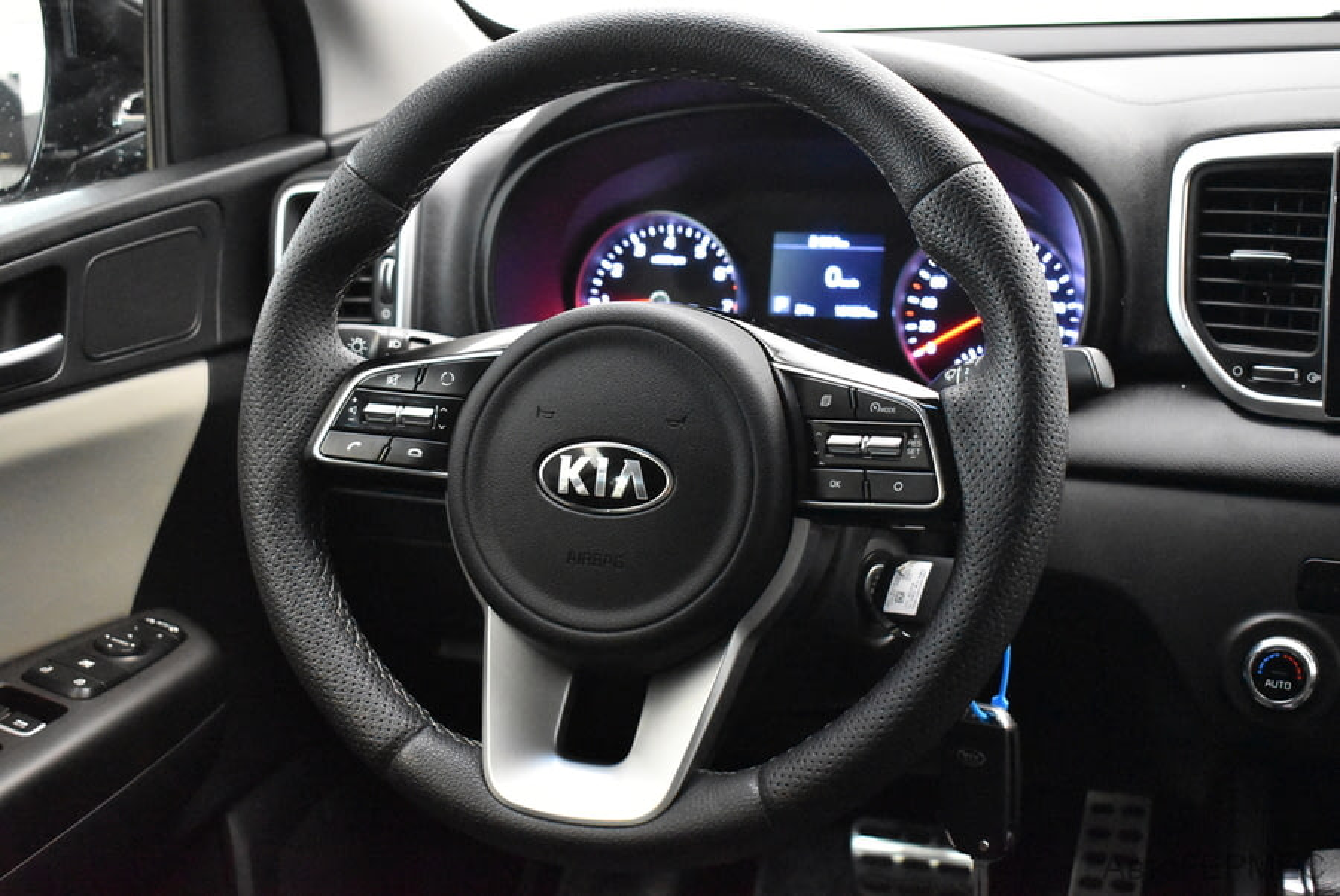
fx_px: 1677
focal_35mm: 45
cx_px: 670
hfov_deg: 43.6
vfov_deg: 29.9
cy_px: 448
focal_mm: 30
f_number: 4.2
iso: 9000
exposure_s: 1/50
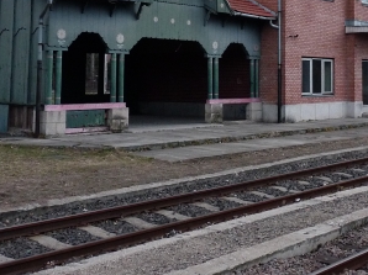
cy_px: 31
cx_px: 280
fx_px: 616
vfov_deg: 24.5
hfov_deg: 32.6
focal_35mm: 58
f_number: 2.8
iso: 250
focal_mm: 4.8
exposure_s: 1/30
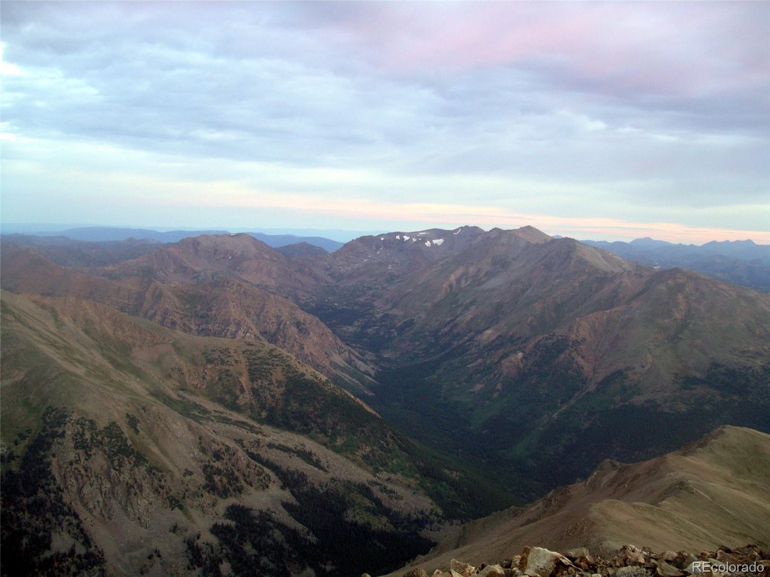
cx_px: 385
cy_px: 288
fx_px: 823
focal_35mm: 37
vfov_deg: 38.7
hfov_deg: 50.1
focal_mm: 7.8
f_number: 2.8
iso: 200
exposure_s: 1/13
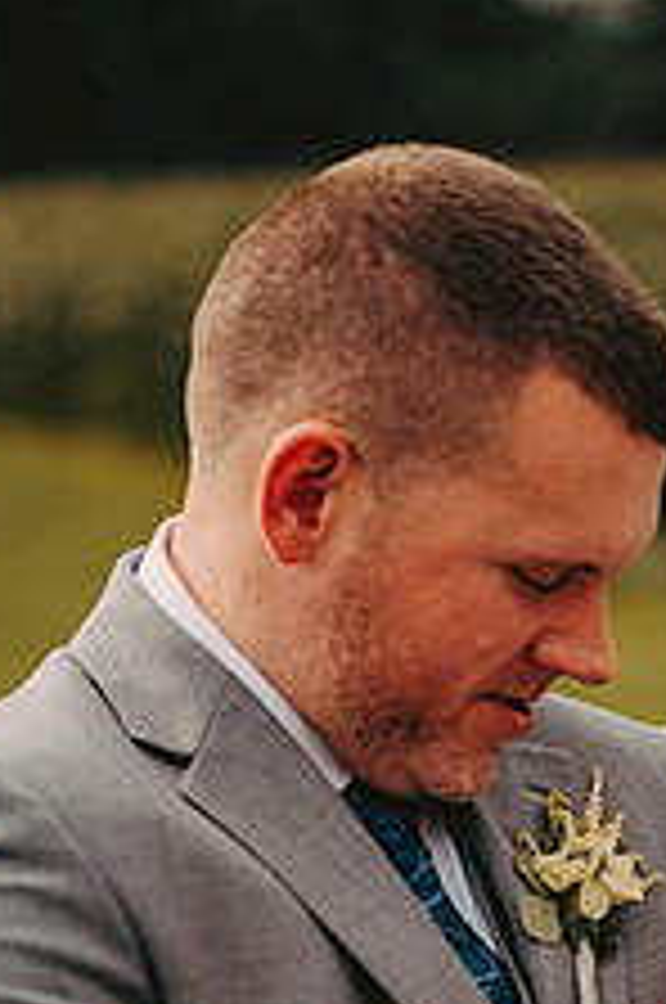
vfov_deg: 11.2
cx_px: 540
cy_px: 1004
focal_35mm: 182
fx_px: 5066
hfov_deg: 7.5
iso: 200
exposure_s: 1/1000
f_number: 2.8
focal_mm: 90
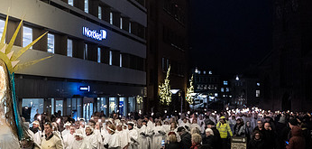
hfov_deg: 41.9
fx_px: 391
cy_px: 82
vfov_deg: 21.5
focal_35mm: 49
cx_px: 71
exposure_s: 1/125
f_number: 2.8
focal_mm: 27
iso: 2000
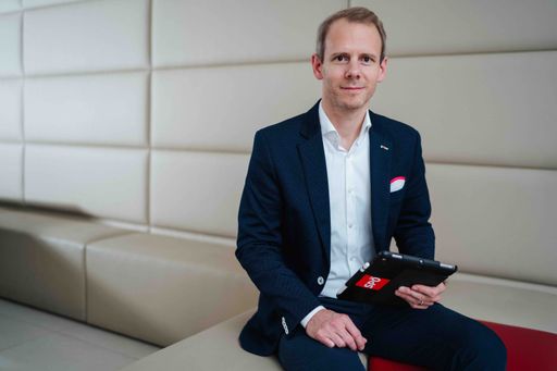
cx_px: 278
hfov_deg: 54.4
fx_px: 541
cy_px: 186
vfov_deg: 37.8
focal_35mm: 35
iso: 80
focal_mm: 35
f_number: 1.6
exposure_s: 1/125
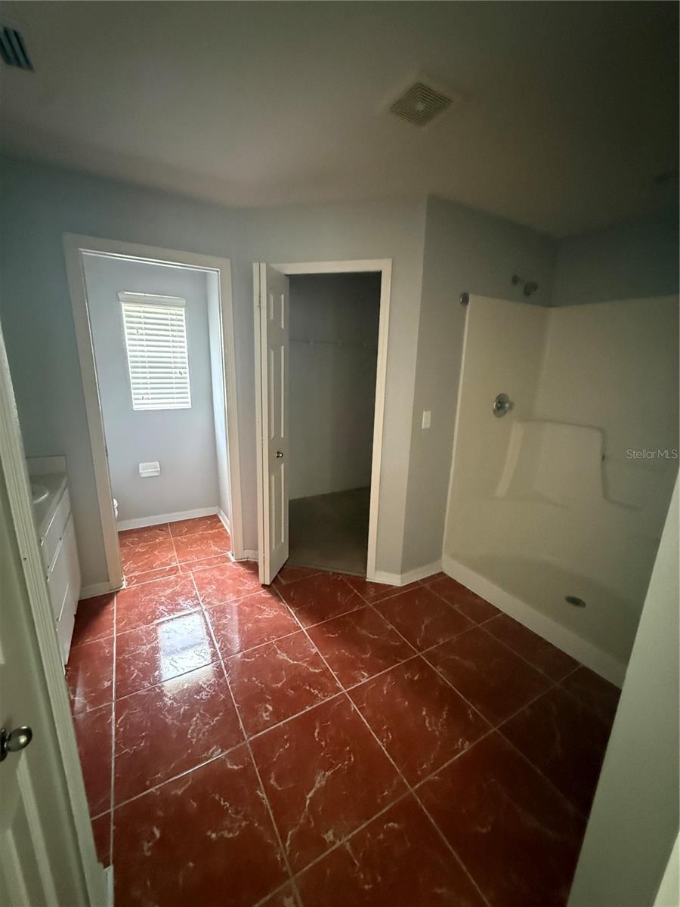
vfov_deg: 102.1
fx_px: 367
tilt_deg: -12.9
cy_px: 454
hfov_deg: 85.7
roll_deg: -1.9
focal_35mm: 14
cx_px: 340
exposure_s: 1/30
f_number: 2.2
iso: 2500
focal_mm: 2.22
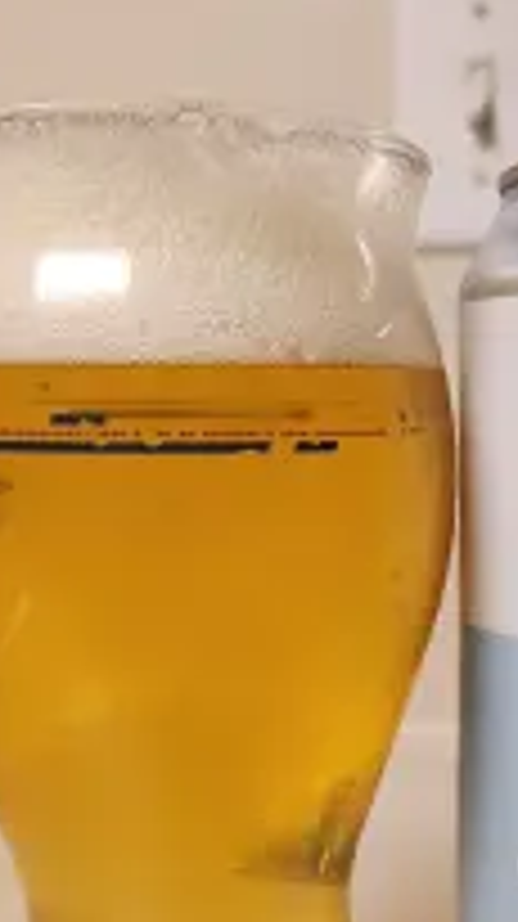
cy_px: 625
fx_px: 1199
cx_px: 437
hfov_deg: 23.9
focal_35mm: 49
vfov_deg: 41.5
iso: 640
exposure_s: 1/120
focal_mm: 5.4
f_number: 1.8
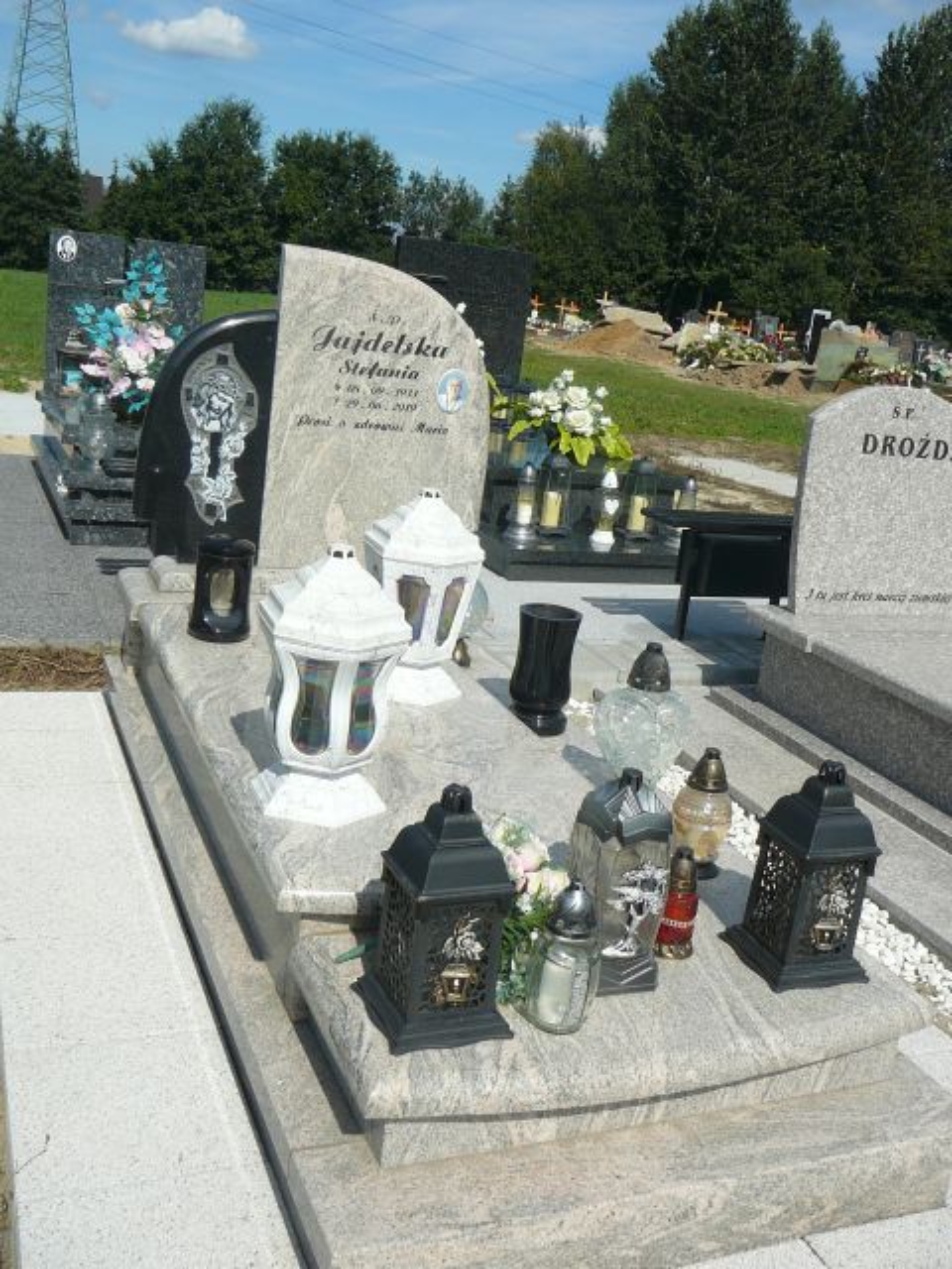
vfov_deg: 52.6
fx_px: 1283
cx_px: 476
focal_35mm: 35
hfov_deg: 40.7
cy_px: 634
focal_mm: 5.2
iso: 80
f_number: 5
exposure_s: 1/800
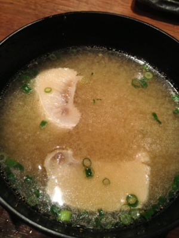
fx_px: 241
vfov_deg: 52.6
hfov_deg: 40.7
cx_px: 90
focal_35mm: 35
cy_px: 119
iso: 100
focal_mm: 4.28
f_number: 2.4
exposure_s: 1/20
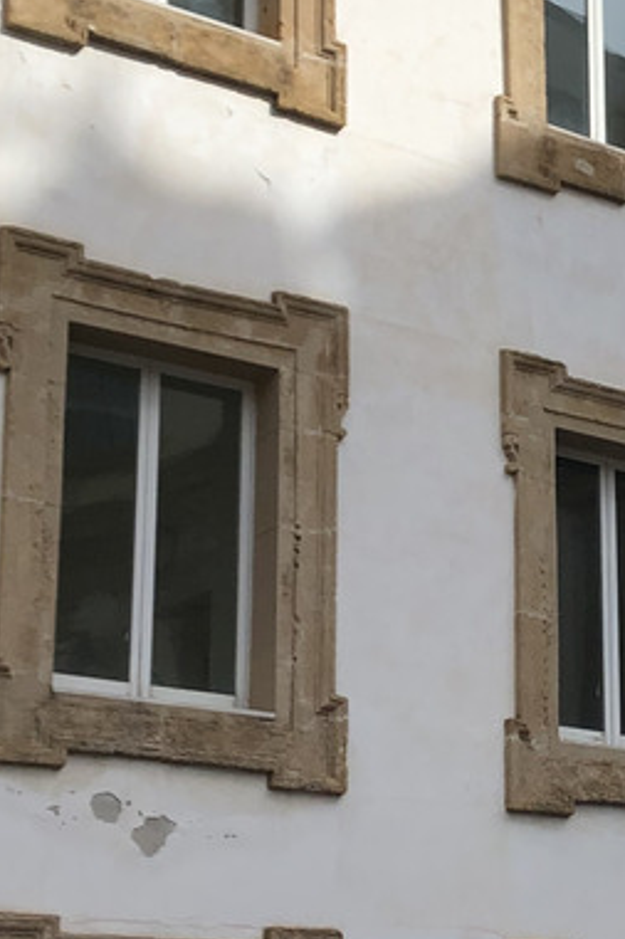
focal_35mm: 92
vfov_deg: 22.1
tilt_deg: +15.3
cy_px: 558
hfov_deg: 14.5
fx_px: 2398
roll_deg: +2.6
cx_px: 687
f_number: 1.8
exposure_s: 1/3436
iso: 20
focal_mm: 4
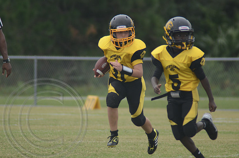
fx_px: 3975
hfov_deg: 3.4
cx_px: 120
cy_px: 79
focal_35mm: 600
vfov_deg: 2.3
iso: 400
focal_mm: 400
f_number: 6.3
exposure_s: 1/800
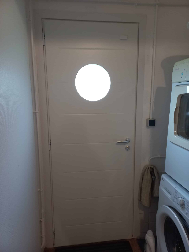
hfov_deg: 54.9
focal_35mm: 25
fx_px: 182
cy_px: 126
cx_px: 94
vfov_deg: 69.4
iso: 320
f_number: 1.8
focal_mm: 4.6
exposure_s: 1/33.3
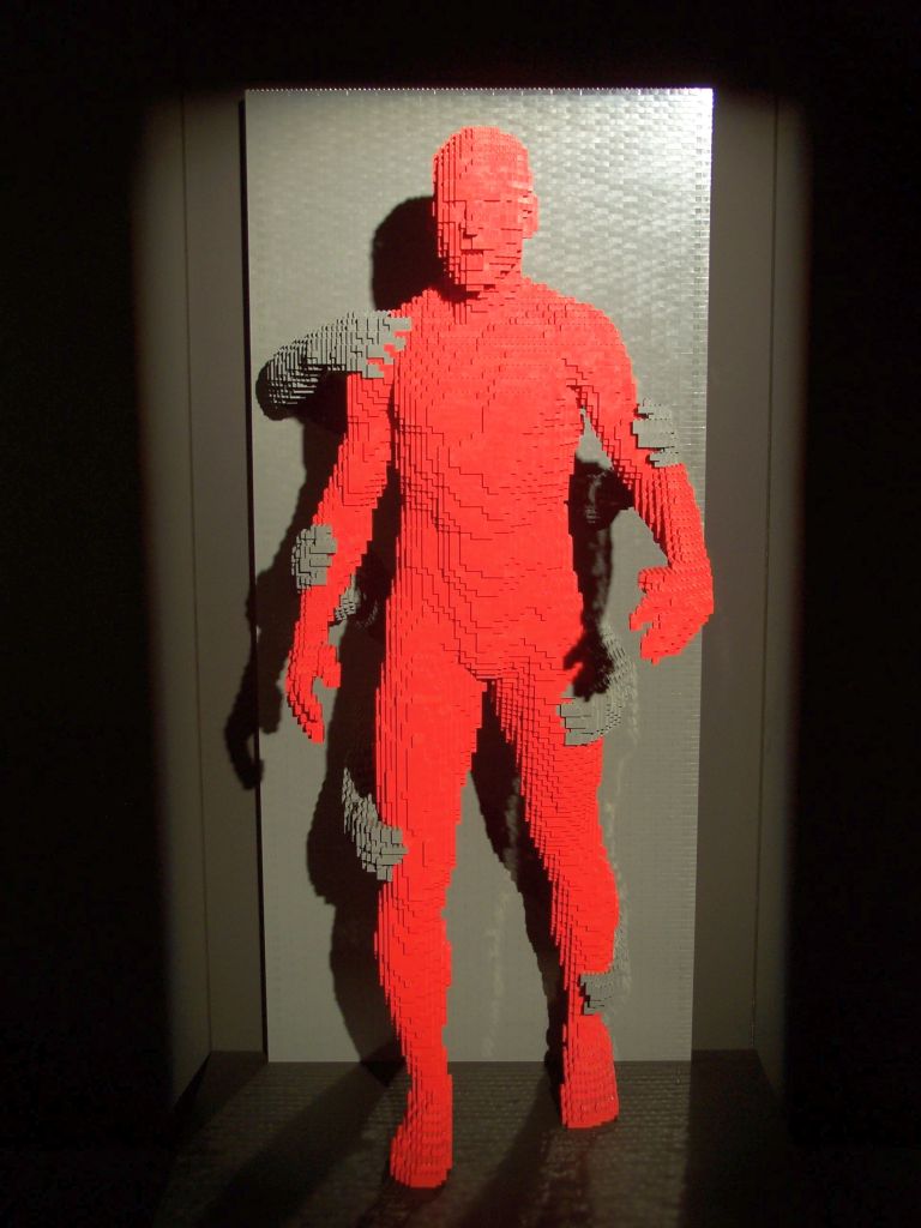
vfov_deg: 37.5
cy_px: 614
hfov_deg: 28.6
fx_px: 1809
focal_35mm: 51
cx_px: 460
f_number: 3
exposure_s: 1/20
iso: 80
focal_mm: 8.5
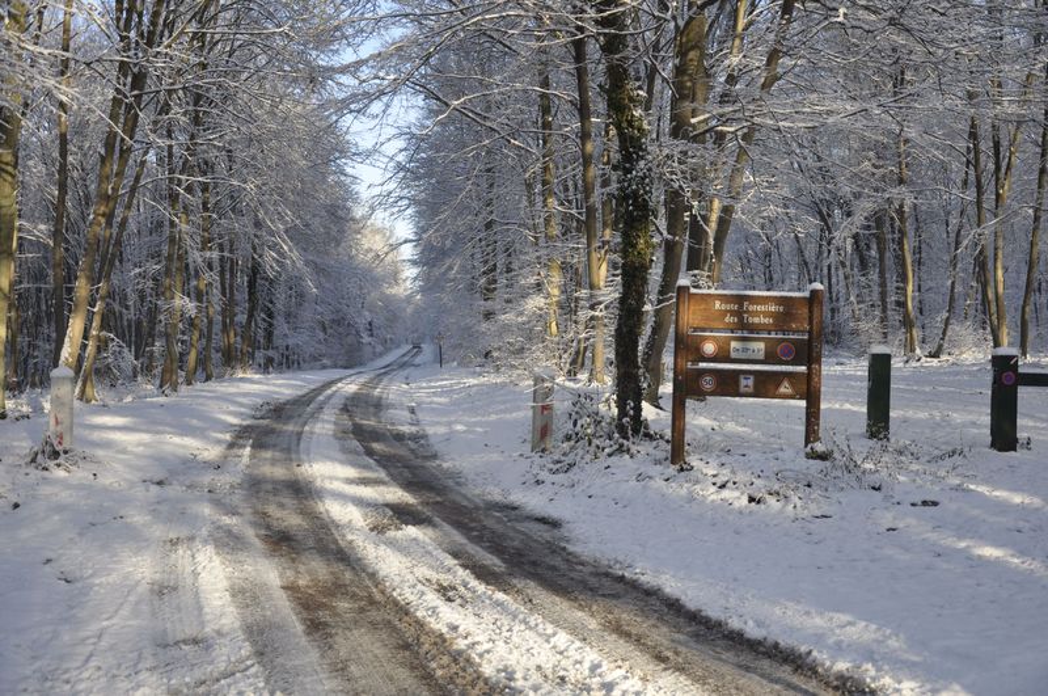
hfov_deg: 46.5
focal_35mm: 42
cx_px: 524
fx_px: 1221
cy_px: 348
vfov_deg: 31.8
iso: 200
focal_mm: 28
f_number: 4
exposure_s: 1/500
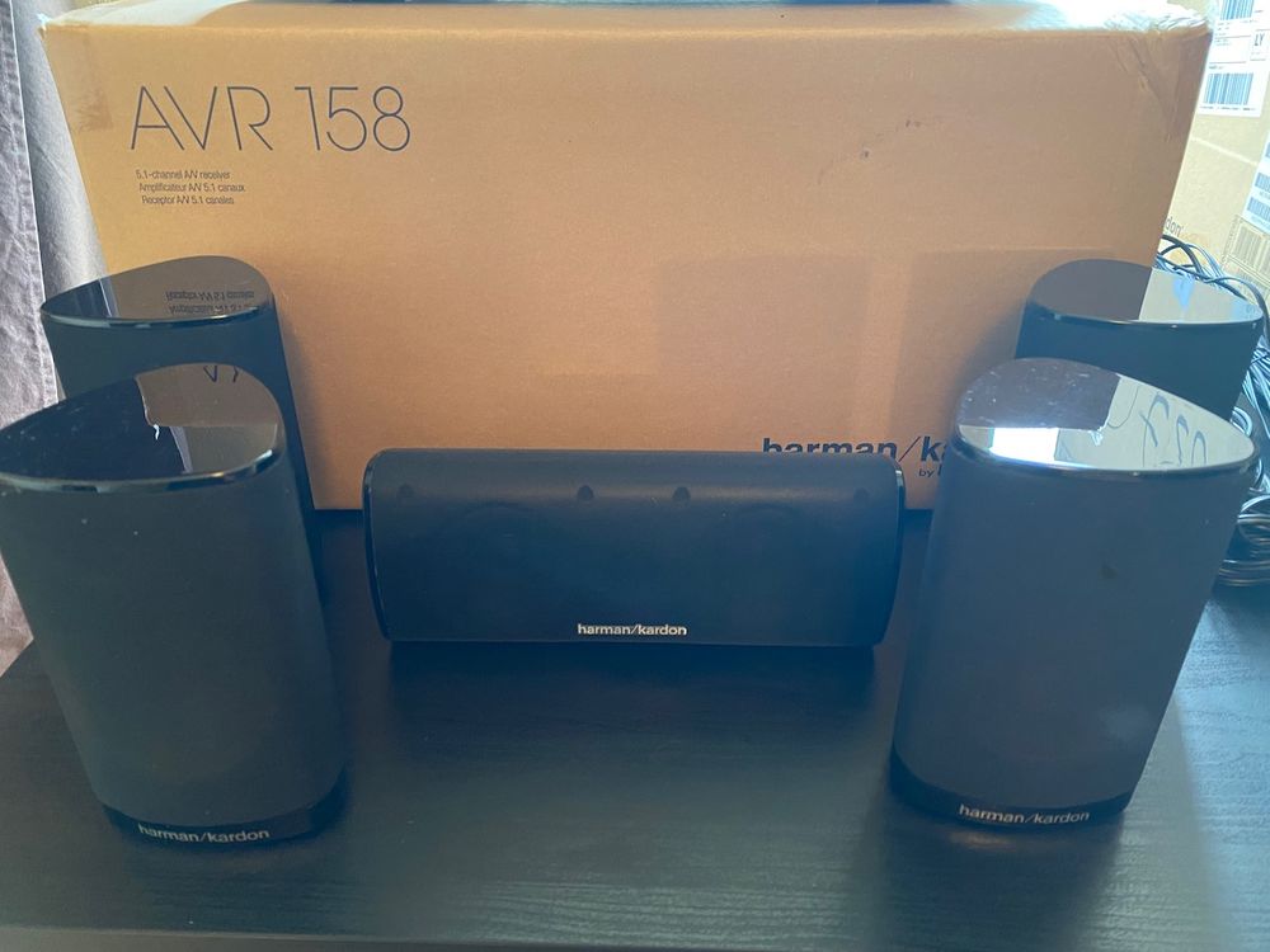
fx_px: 954
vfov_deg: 53.1
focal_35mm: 26
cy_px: 476
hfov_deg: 67.3
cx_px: 635
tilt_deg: -30.9
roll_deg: -0.2
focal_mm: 4.25
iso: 500
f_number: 1.8
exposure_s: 1/25
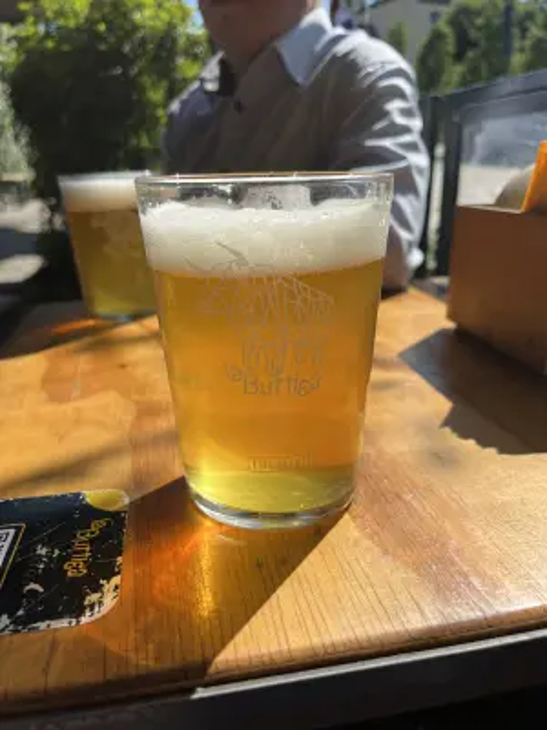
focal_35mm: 26
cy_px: 365
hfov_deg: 53.1
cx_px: 274
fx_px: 548
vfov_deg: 67.3
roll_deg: +3.1
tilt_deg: -21.5
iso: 50
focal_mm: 5.1
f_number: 1.6
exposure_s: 1/3623
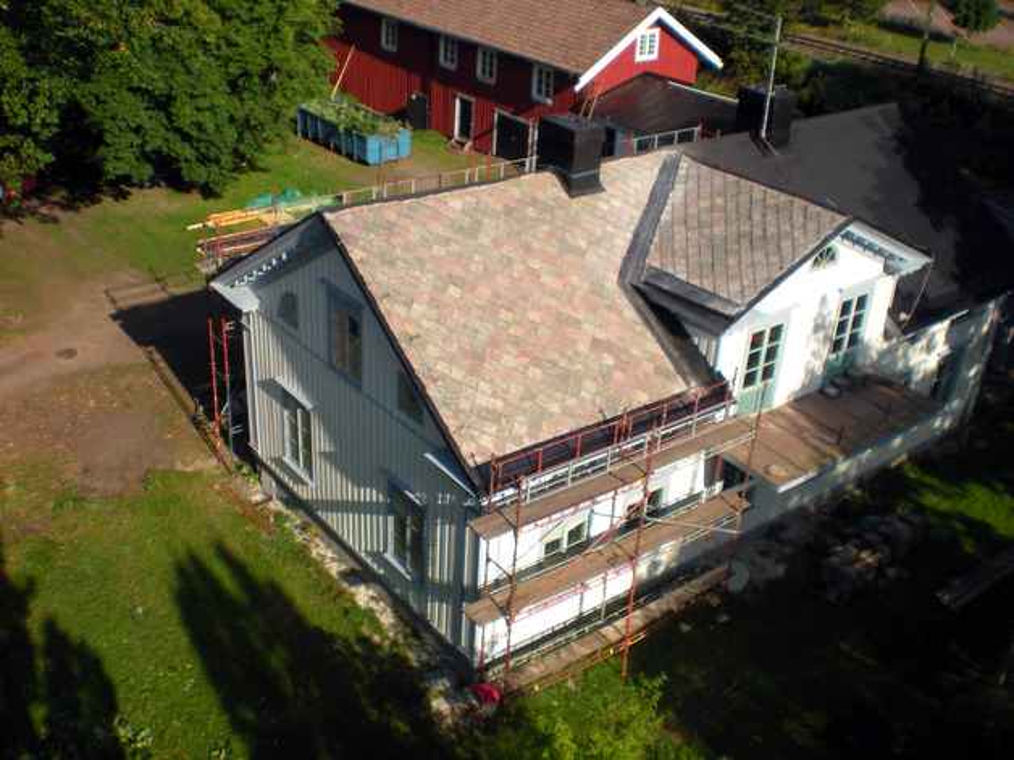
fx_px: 1113
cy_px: 380
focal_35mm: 38
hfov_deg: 49.0
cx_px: 507
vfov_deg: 37.7
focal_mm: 6.3
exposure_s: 1/572
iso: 89
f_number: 4.6
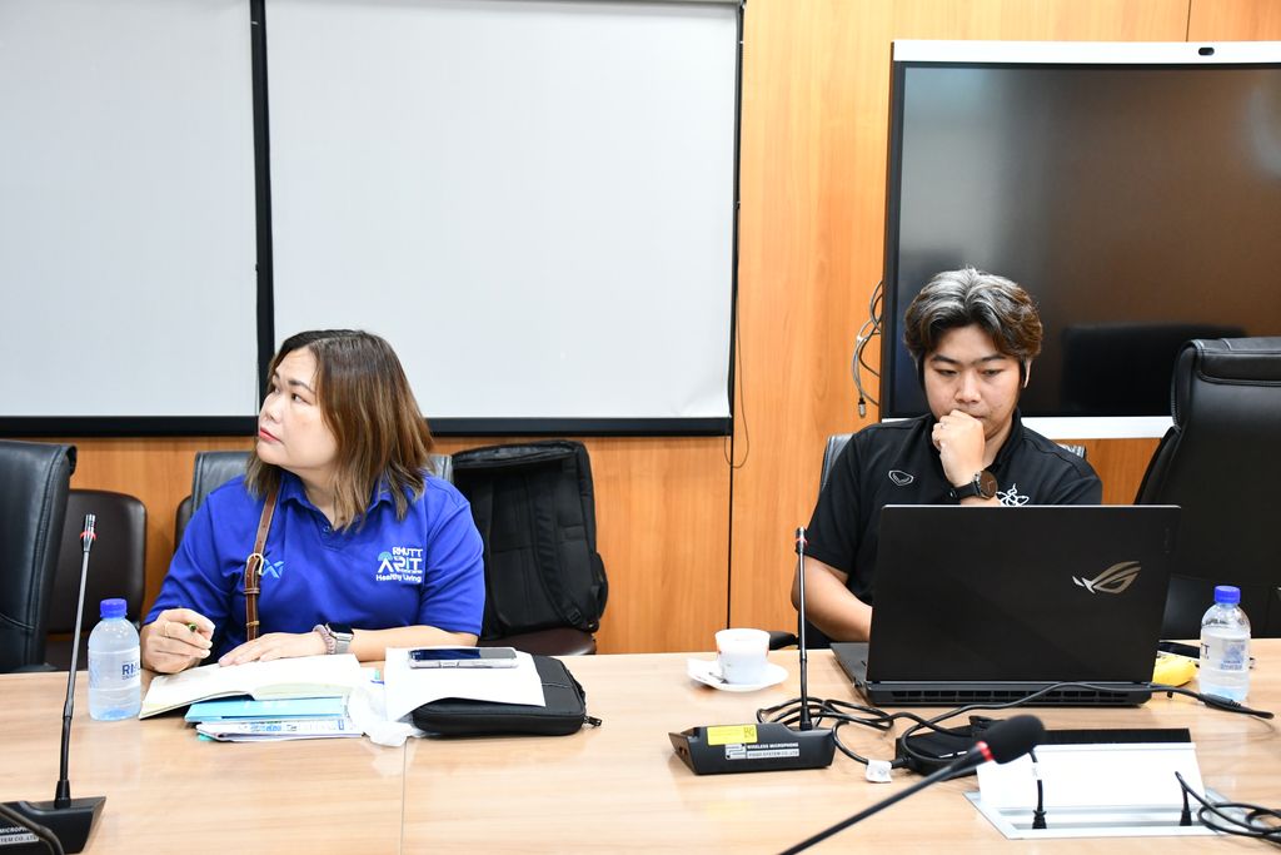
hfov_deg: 46.4
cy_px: 428
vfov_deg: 31.9
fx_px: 1495
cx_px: 640
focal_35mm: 42
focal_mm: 28
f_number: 4
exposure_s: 1/125
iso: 2000
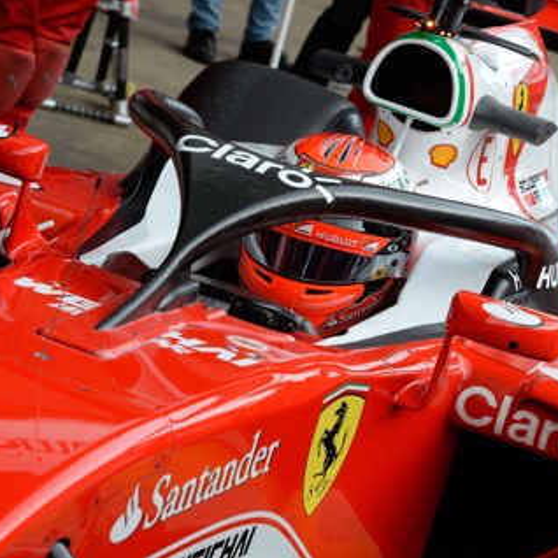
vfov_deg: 11.3
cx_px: 351
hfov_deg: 11.3
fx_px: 2809
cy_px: 279
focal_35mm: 154
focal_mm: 120
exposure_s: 1/500
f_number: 10
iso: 1600
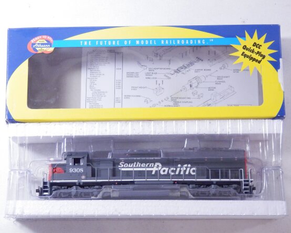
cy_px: 116
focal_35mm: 70
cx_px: 141
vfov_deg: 21.9
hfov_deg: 27.1
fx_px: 603
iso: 800
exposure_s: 1/160
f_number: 4.4
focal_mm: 11.9
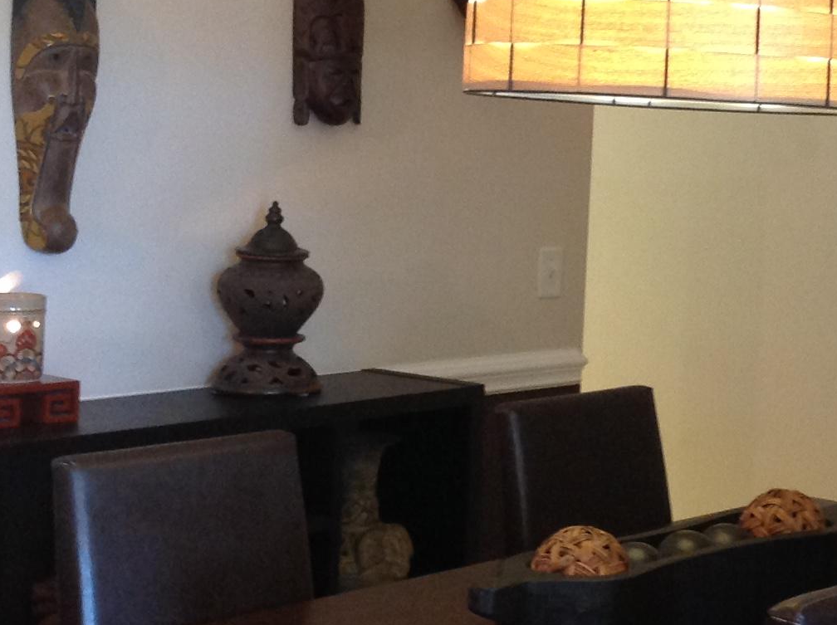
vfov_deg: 16.3
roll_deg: -1.7
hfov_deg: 21.2
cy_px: 196
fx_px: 2173
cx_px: 794
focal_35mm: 90
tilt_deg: -2.4
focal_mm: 4.28
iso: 160
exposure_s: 1/15
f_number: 2.4
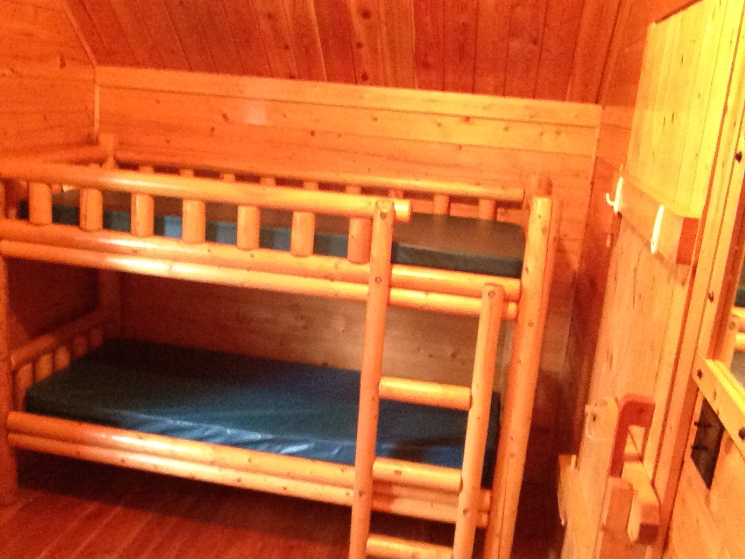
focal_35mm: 35
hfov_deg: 52.6
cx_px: 372
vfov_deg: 40.7
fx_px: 753
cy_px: 280
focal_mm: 2.18
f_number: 2.4
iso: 500
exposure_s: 1/15
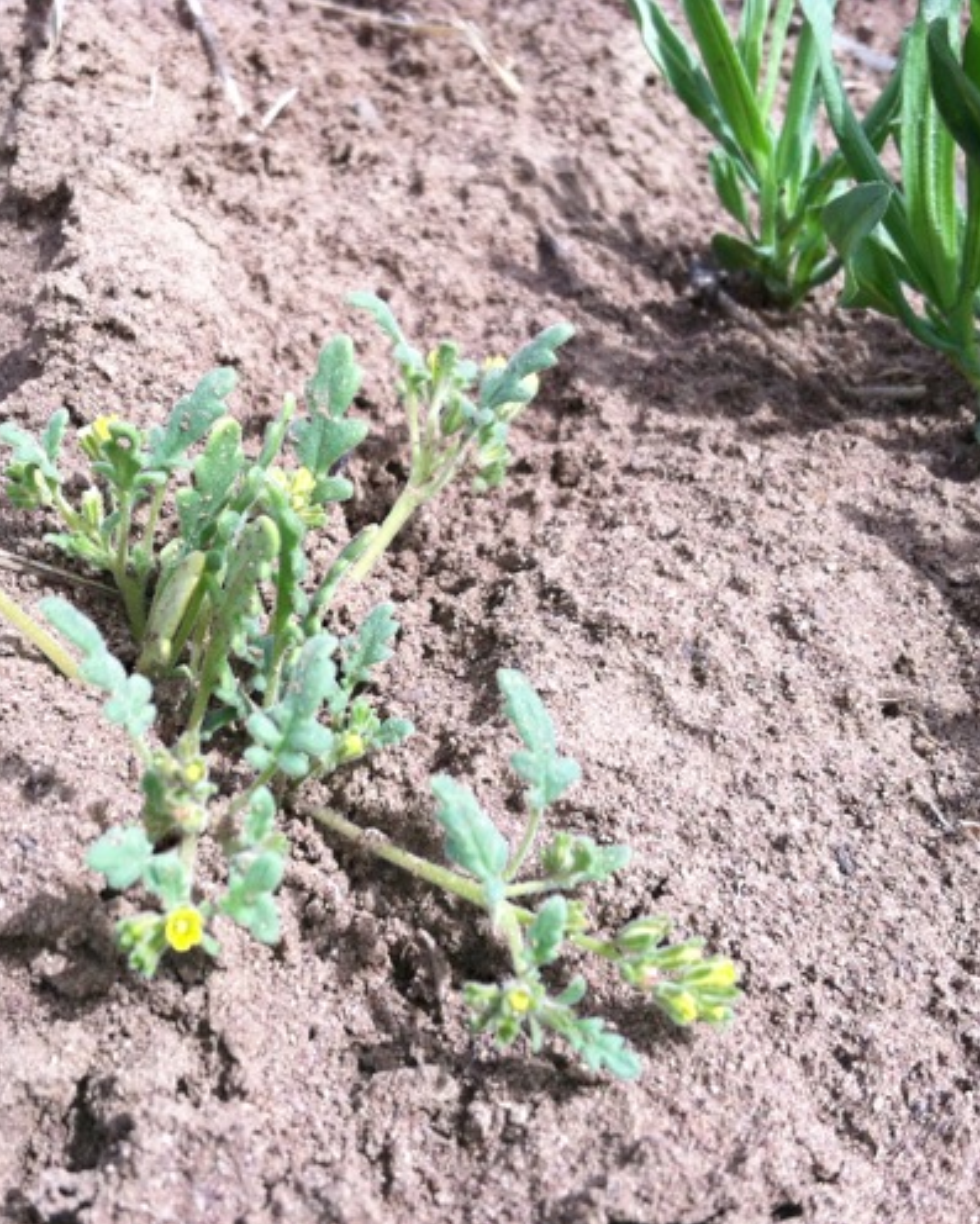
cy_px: 614
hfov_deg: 32.6
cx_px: 349
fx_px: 1667
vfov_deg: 40.3
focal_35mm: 46
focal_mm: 3.85
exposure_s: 1/793
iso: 80
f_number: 2.8
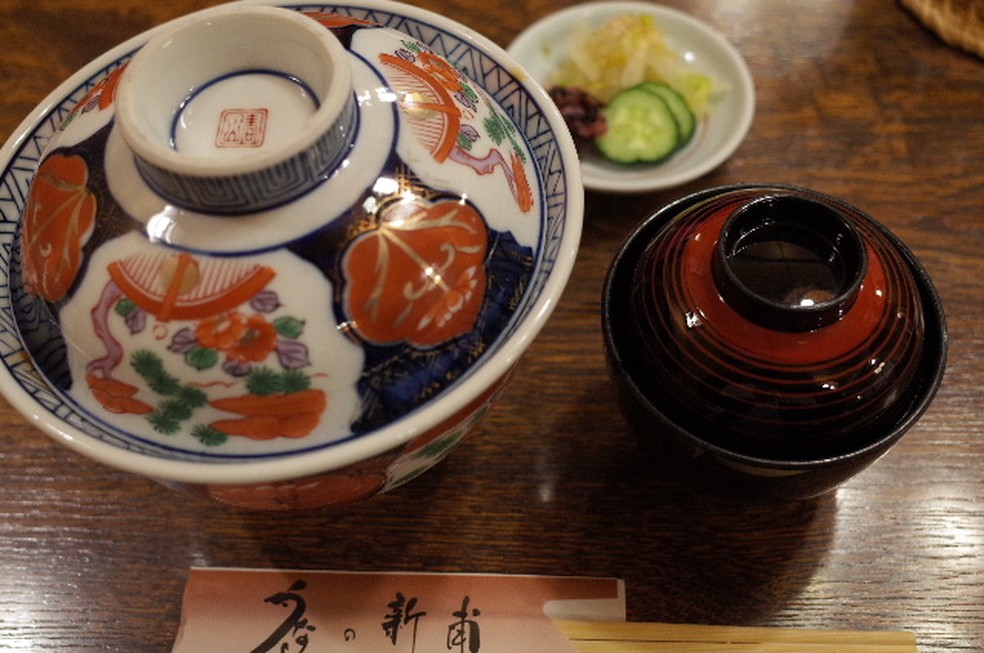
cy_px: 326
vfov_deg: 37.8
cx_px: 492
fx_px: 955
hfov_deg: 54.5
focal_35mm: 35
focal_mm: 18.3
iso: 800
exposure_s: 1/40
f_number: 2.8
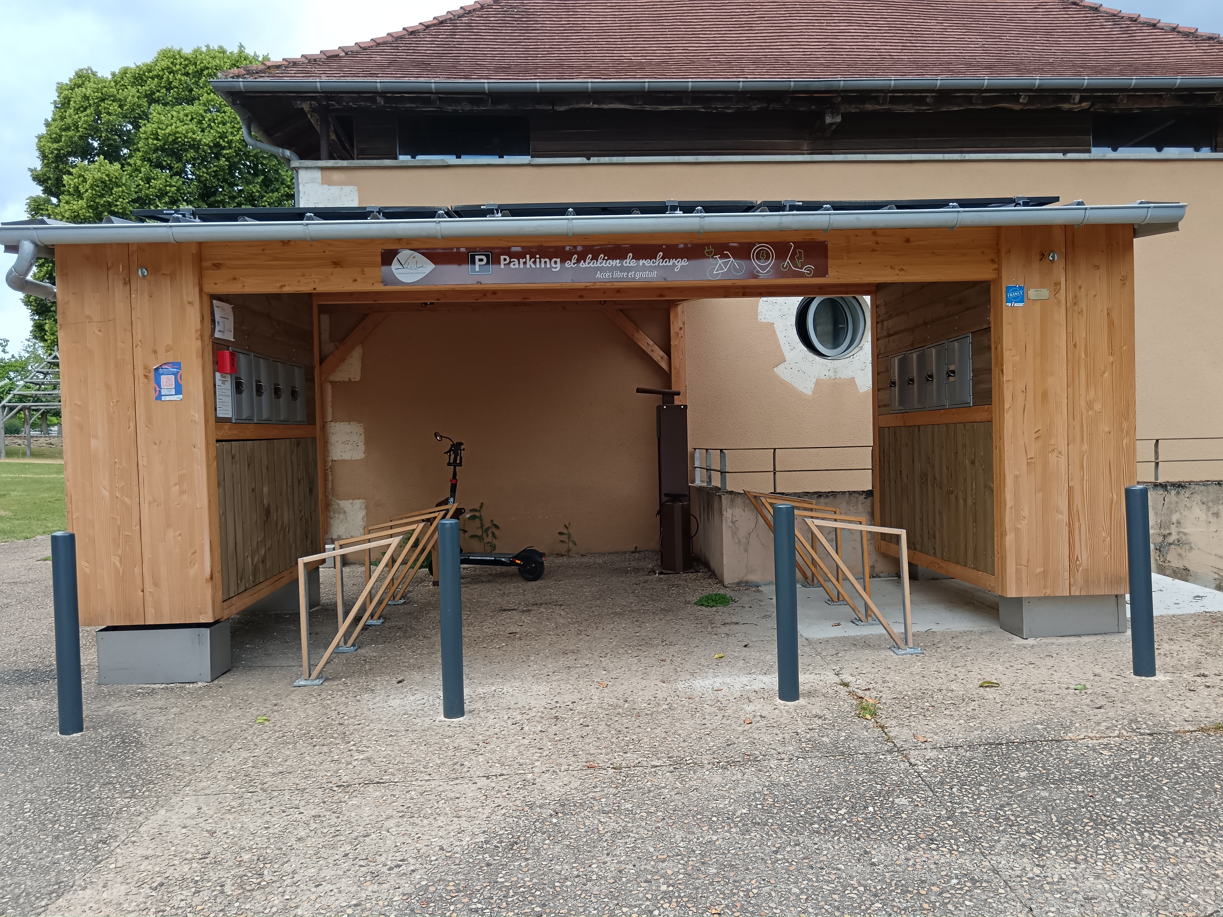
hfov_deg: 65.3
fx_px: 954
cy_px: 458
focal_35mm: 27
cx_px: 612
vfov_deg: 51.4
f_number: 1.9
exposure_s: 1/900
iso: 348
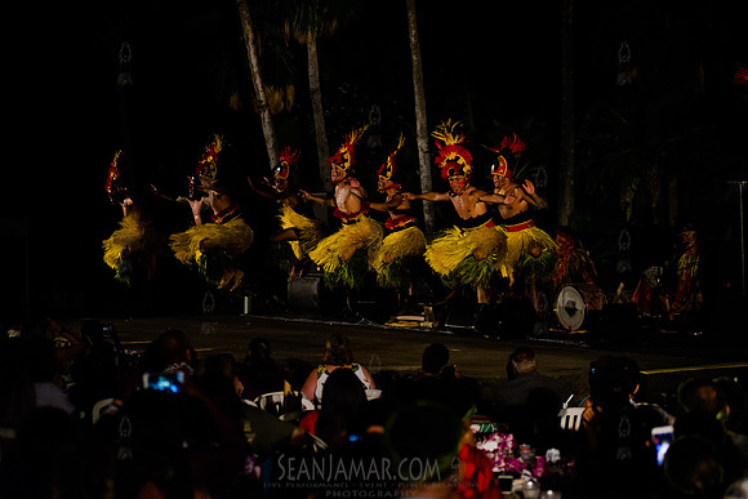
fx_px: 1663
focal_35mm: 80
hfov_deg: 25.4
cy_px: 250
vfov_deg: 17.1
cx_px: 374
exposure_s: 1/320
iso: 4000
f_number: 2.8
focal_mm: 80
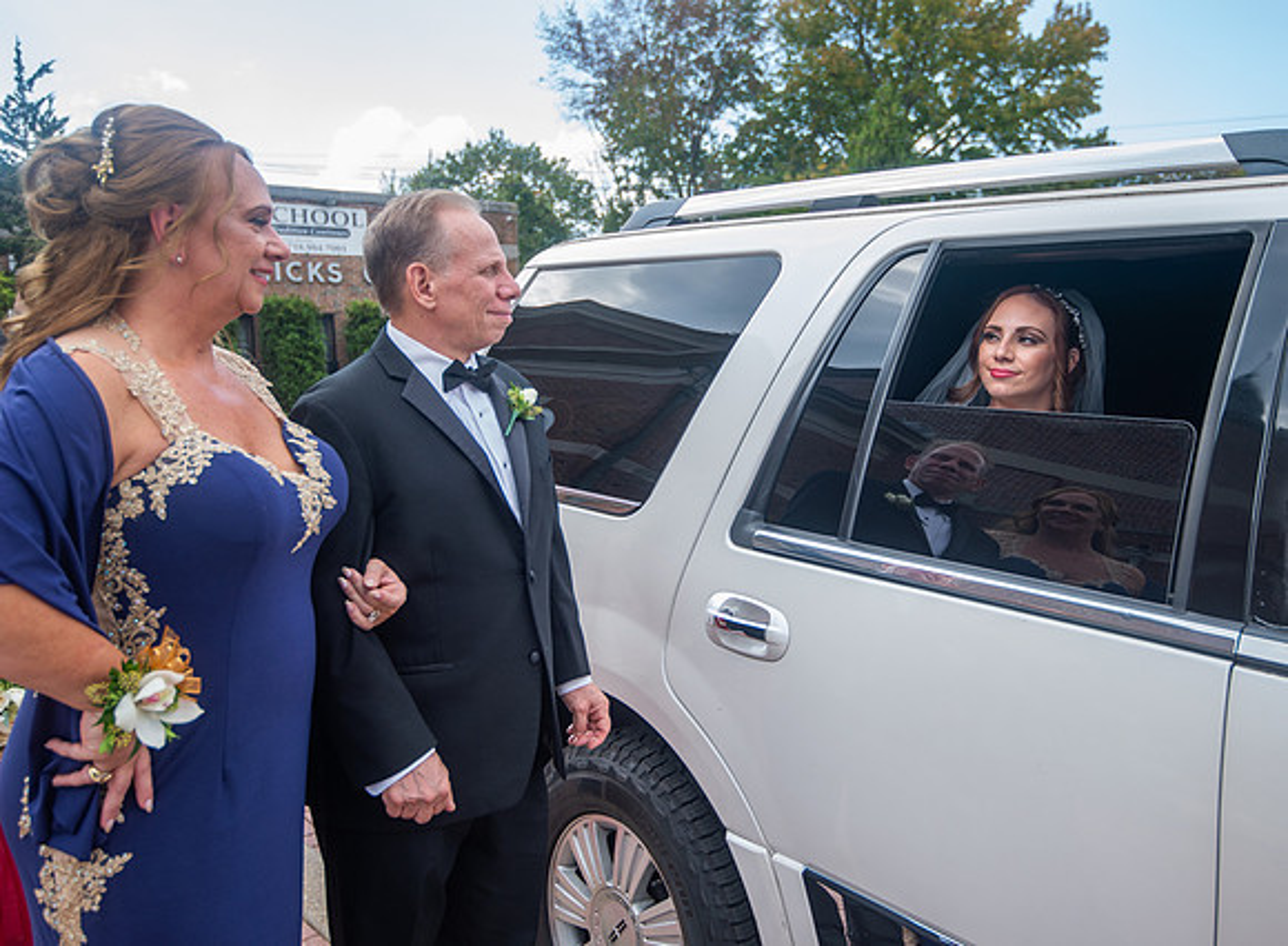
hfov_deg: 55.4
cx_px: 710
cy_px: 473
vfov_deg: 42.3
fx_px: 1223
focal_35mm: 33
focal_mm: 31
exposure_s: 1/500
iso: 400
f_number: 4
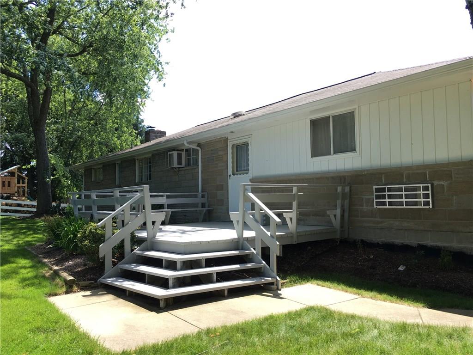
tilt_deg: +2.6
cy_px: 178
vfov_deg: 48.2
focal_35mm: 29
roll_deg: +2.0
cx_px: 236
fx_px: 396
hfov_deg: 61.7
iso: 25
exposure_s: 1/416
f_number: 2.2
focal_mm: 4.15
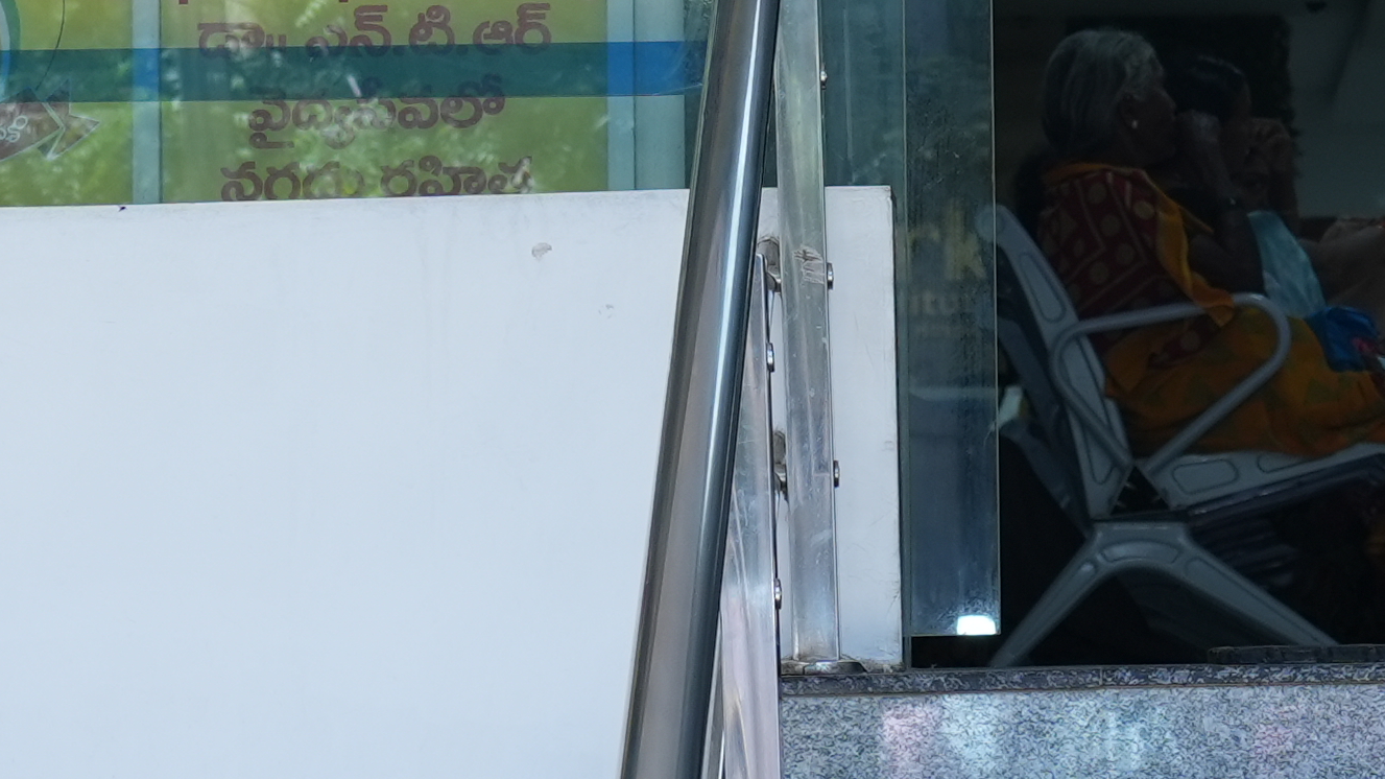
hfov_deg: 12.9
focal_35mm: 166
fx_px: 6095
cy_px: 98
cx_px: 1239
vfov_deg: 7.3
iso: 200
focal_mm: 30
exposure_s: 1/160
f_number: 4
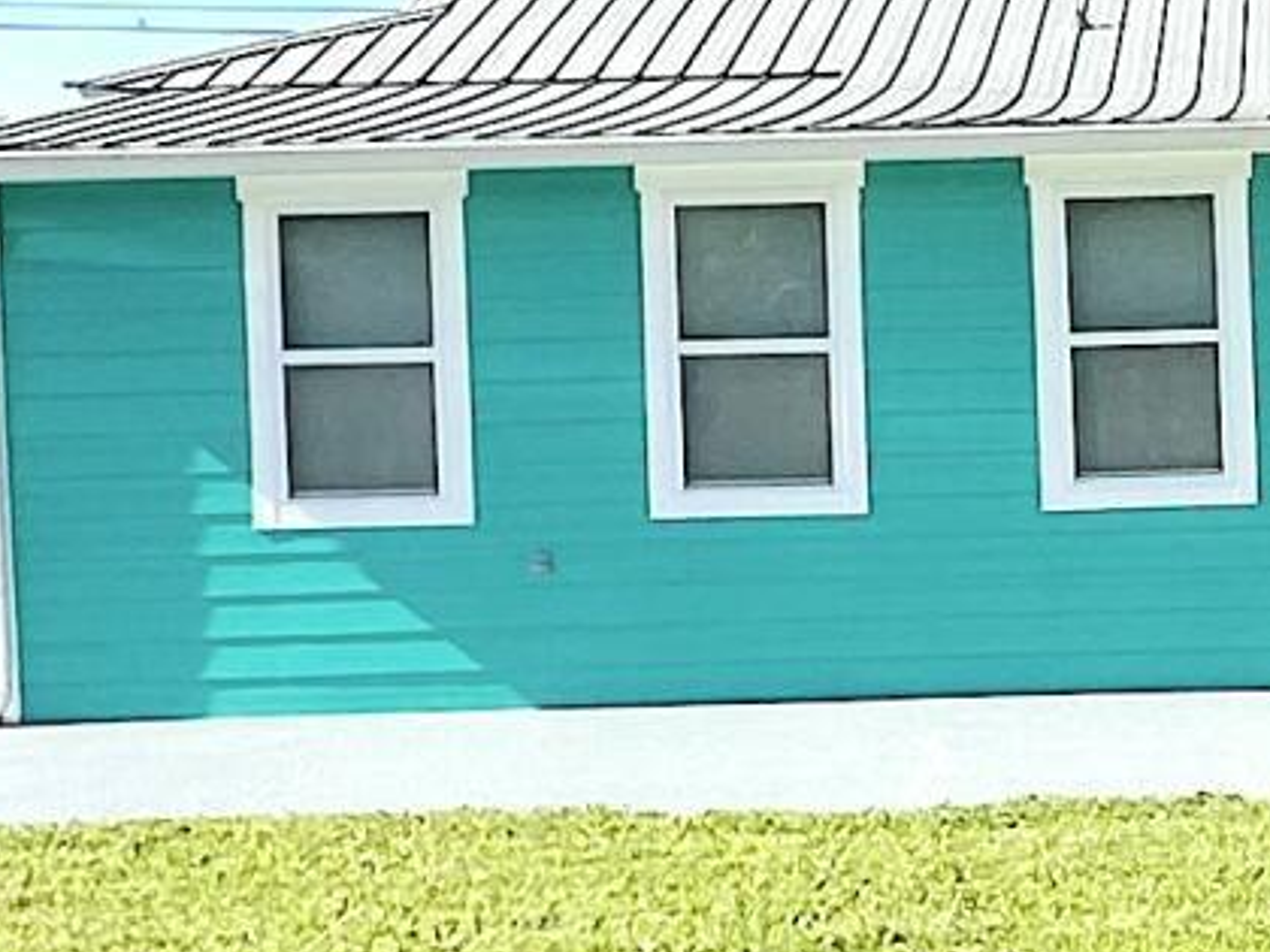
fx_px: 3669
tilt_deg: -3.7
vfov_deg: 14.8
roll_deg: +1.1
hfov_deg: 18.8
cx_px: 1448
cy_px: 529
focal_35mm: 100
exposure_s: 1/1887
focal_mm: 2.22
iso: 50
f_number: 2.2
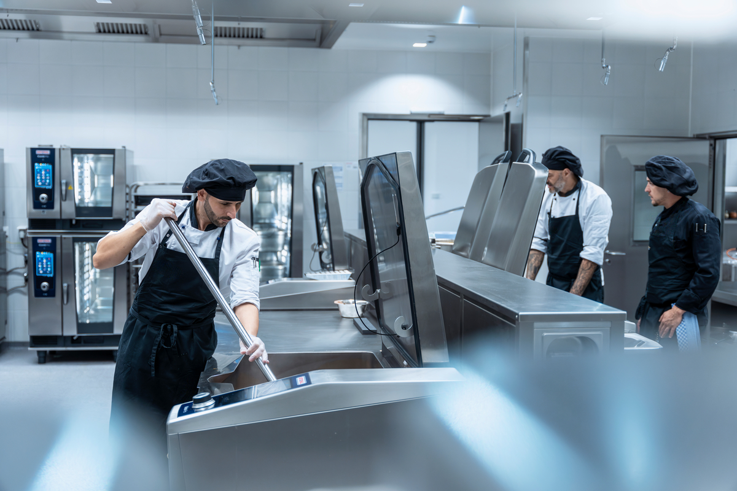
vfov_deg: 29.6
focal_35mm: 45
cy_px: 246
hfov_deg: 43.3
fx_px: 929
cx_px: 368
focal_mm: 45.4
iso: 1000
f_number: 2.8
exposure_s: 1/250
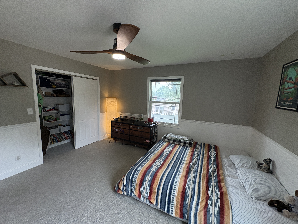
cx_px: 149
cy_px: 112
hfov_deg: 102.1
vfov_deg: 85.7
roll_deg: -2.5
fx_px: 121
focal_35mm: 14
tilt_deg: -7.3
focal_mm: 2.22
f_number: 2.2
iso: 250
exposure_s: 1/120
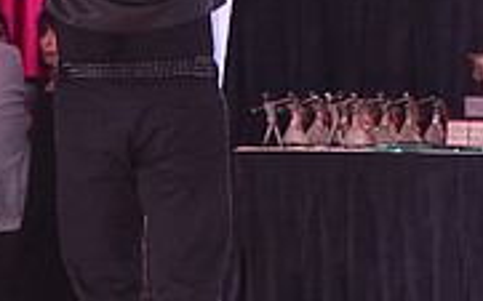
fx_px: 5145
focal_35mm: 391
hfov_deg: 5.4
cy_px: -141
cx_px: 71
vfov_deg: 3.3
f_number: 5.6
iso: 2500
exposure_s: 1/250
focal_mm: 120
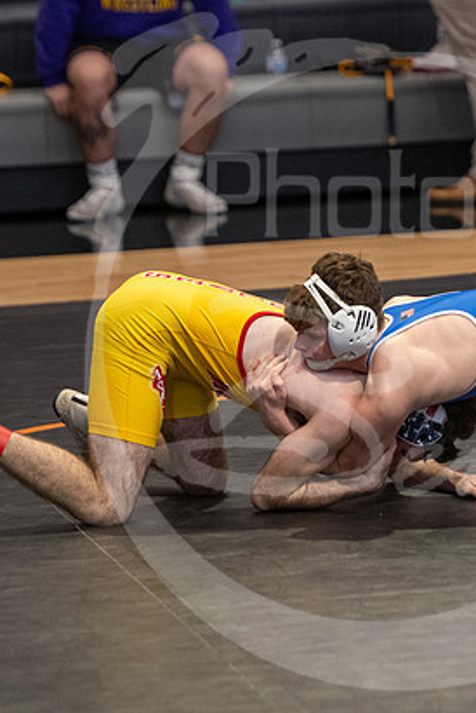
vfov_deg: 6.6
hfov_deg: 4.4
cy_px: 248
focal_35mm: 310
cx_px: 423
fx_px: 6148
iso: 3200
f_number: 2.8
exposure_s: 1/1000
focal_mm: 140
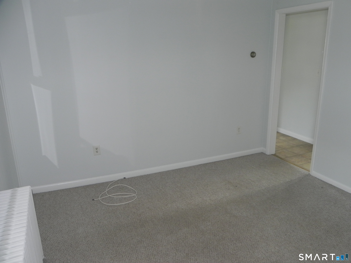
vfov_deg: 48.2
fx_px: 294
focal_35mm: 29
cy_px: 132
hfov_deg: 61.7
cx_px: 176
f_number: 2.8
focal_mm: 5.2
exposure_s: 1/30
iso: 200
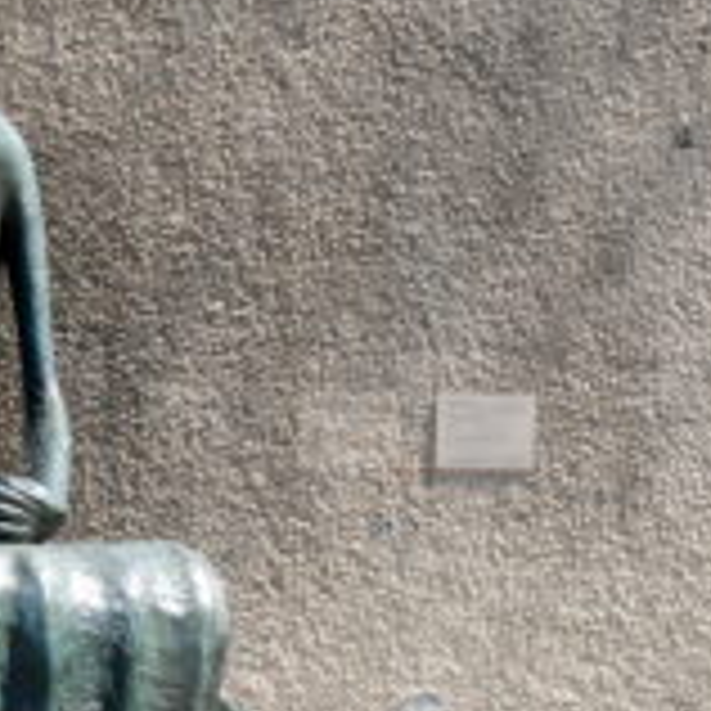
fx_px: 2727
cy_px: 466
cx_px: -112
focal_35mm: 117
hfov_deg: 14.4
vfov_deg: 14.8
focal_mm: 29
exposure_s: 1/20
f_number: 16
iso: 100
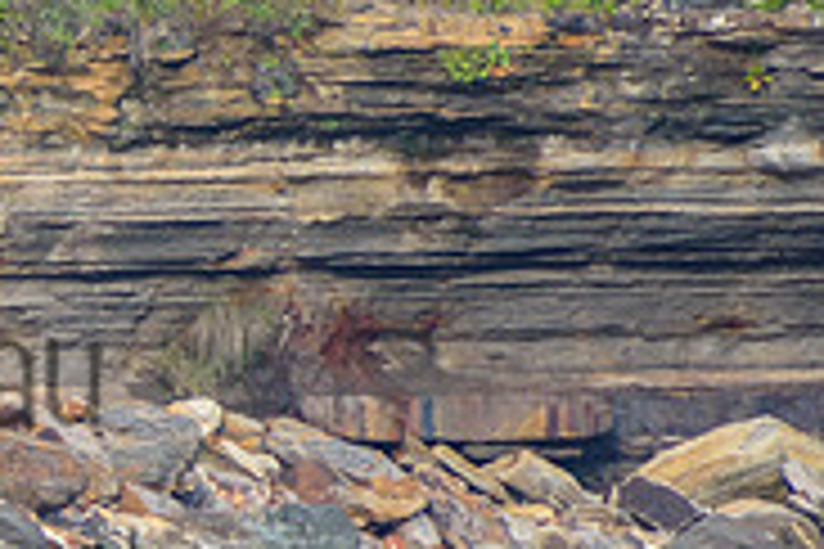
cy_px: 322
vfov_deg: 0.7
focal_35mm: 1904
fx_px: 43577
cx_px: -374
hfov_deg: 1.1
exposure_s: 1/1000
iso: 560
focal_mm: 400
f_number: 5.6
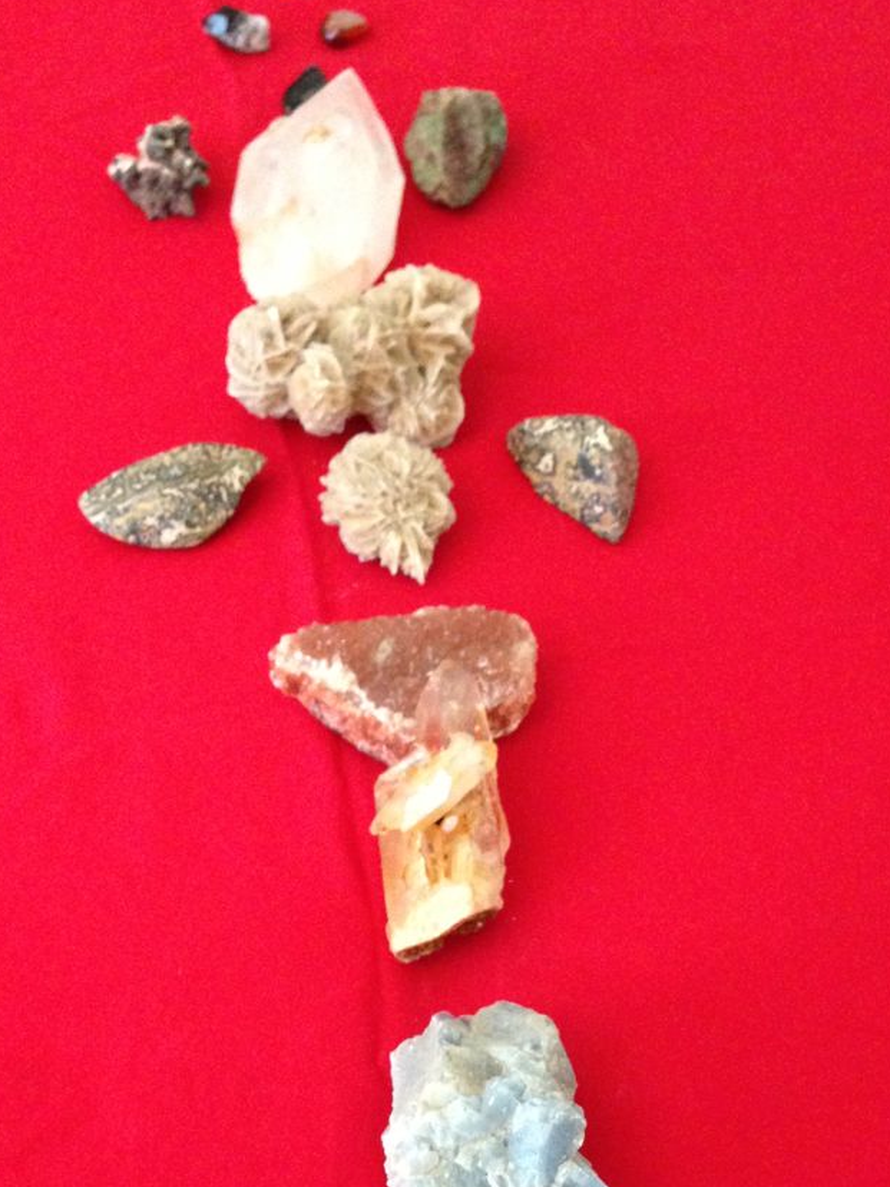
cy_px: 877
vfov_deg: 36.7
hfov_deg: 28.5
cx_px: 371
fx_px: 1748
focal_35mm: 51
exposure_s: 1/15
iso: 400
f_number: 2.4
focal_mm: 4.13
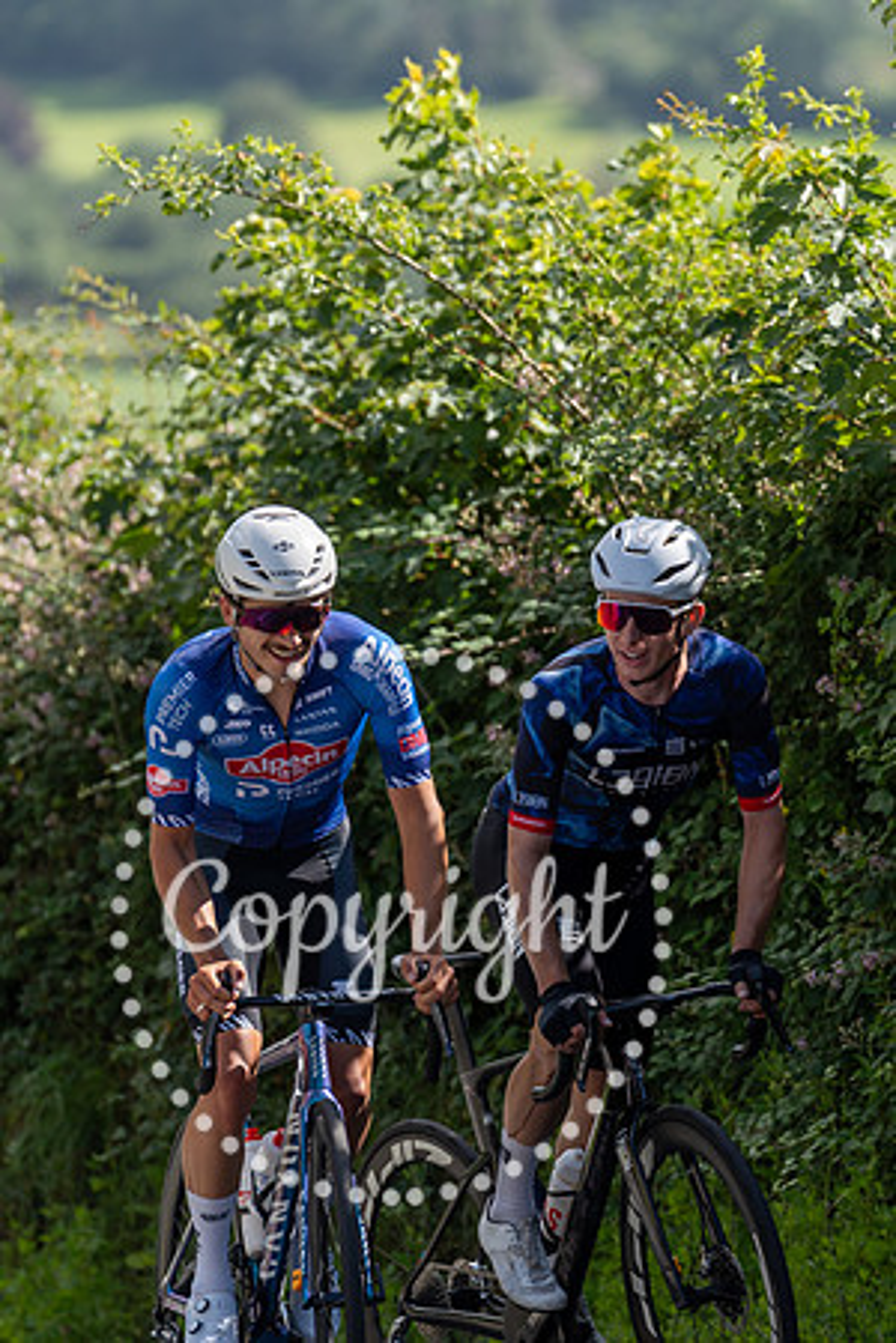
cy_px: 671
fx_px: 11199
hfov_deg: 4.6
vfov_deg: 6.9
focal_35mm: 300
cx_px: 668
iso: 100
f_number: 3.5
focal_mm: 200
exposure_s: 1/1000
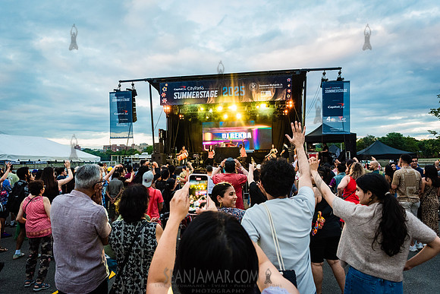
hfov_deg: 73.1
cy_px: 147
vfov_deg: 52.6
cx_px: 219
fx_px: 297
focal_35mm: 24
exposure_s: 1/400
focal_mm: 24
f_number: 4.5
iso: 4000
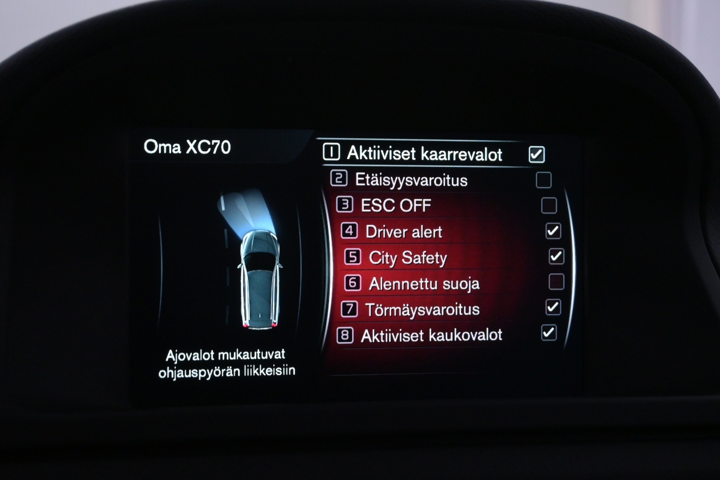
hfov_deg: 35.1
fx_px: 1140
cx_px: 360
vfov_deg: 23.8
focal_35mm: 57
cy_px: 240
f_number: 5.6
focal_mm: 38
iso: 2500
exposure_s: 1/125
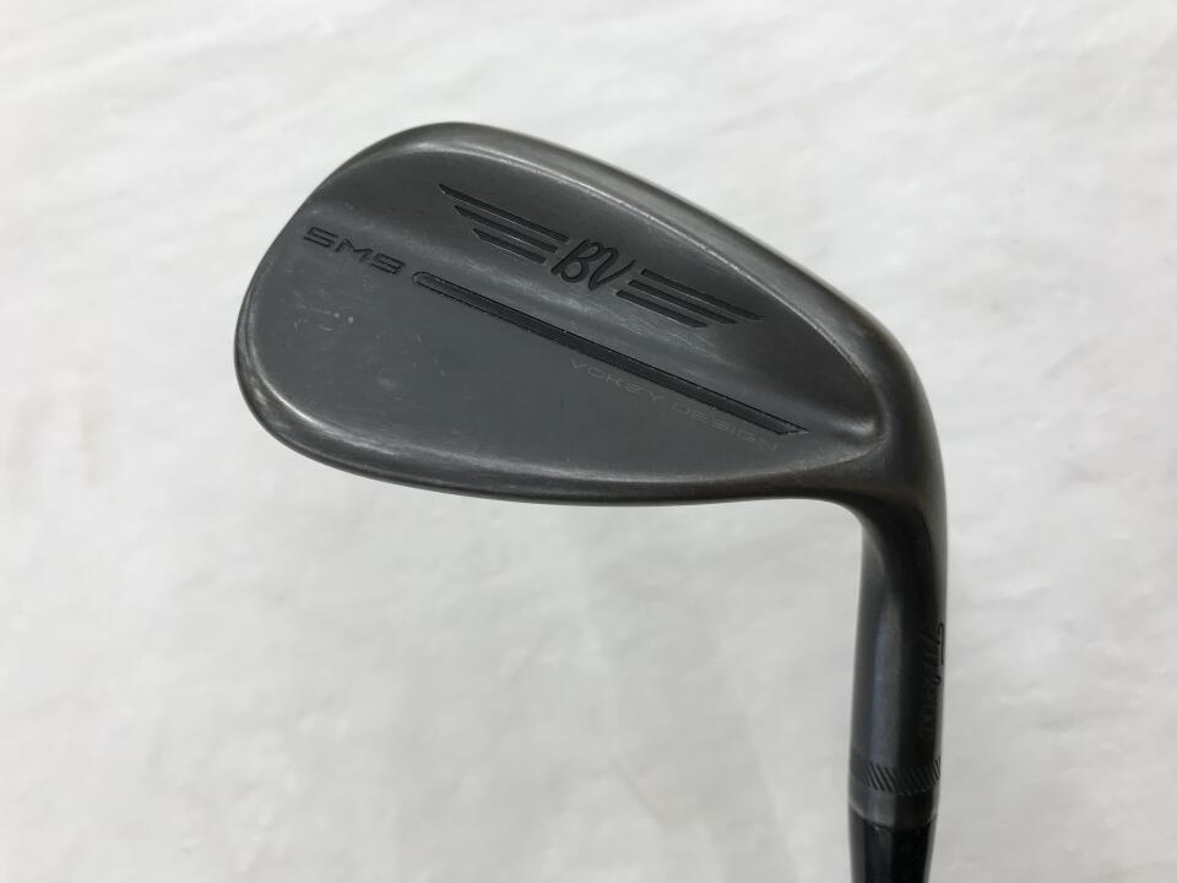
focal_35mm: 28
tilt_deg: -69.3
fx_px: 952
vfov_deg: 49.7
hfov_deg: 63.4
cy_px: 442
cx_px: 588
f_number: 1.8
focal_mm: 3.99
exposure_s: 1/120
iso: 32
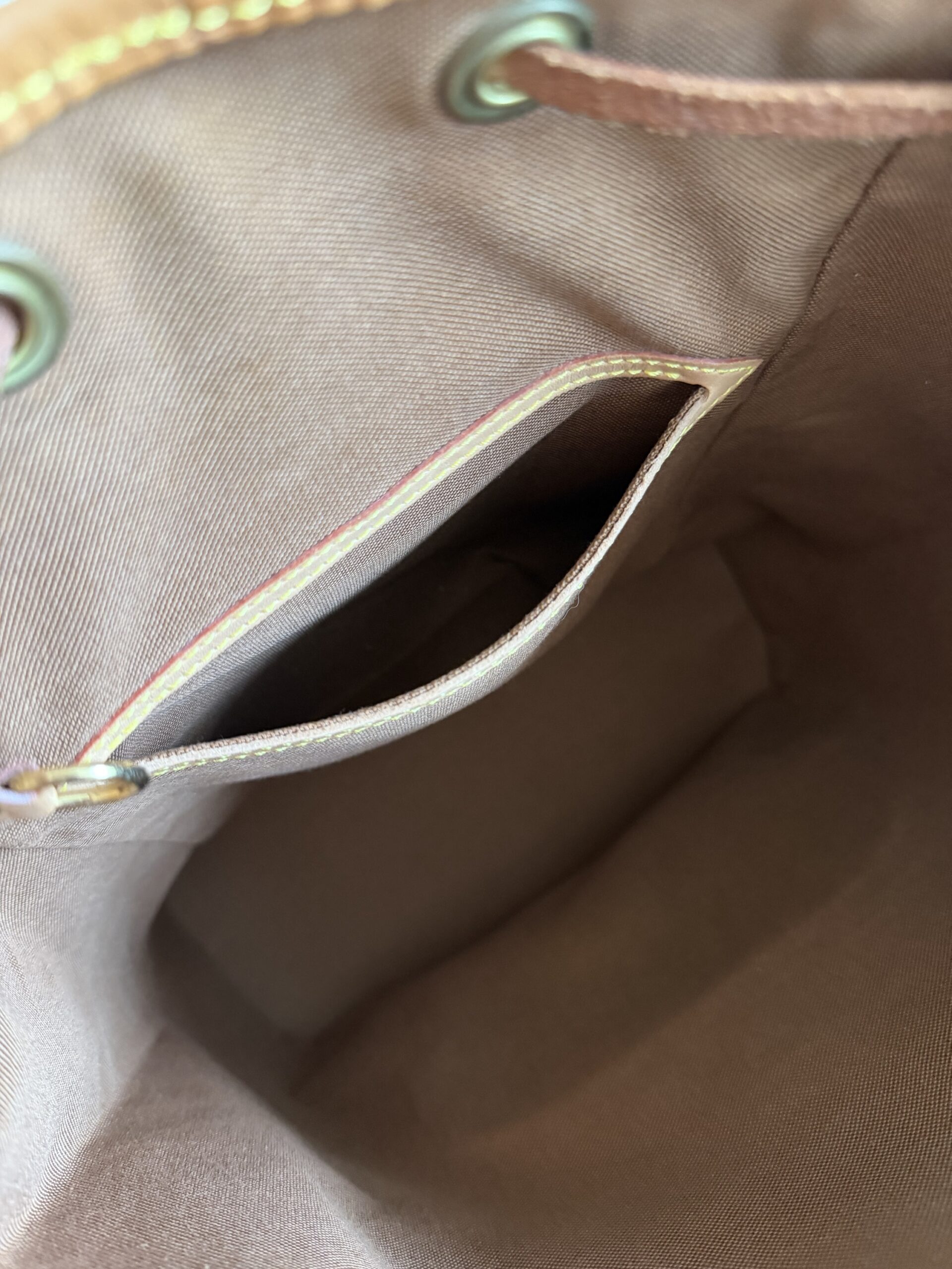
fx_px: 880
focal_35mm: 24
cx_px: 476
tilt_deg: -64.7
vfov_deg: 71.6
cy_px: 634
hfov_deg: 56.8
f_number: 1.78
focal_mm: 6.76
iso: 800
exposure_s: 1/60
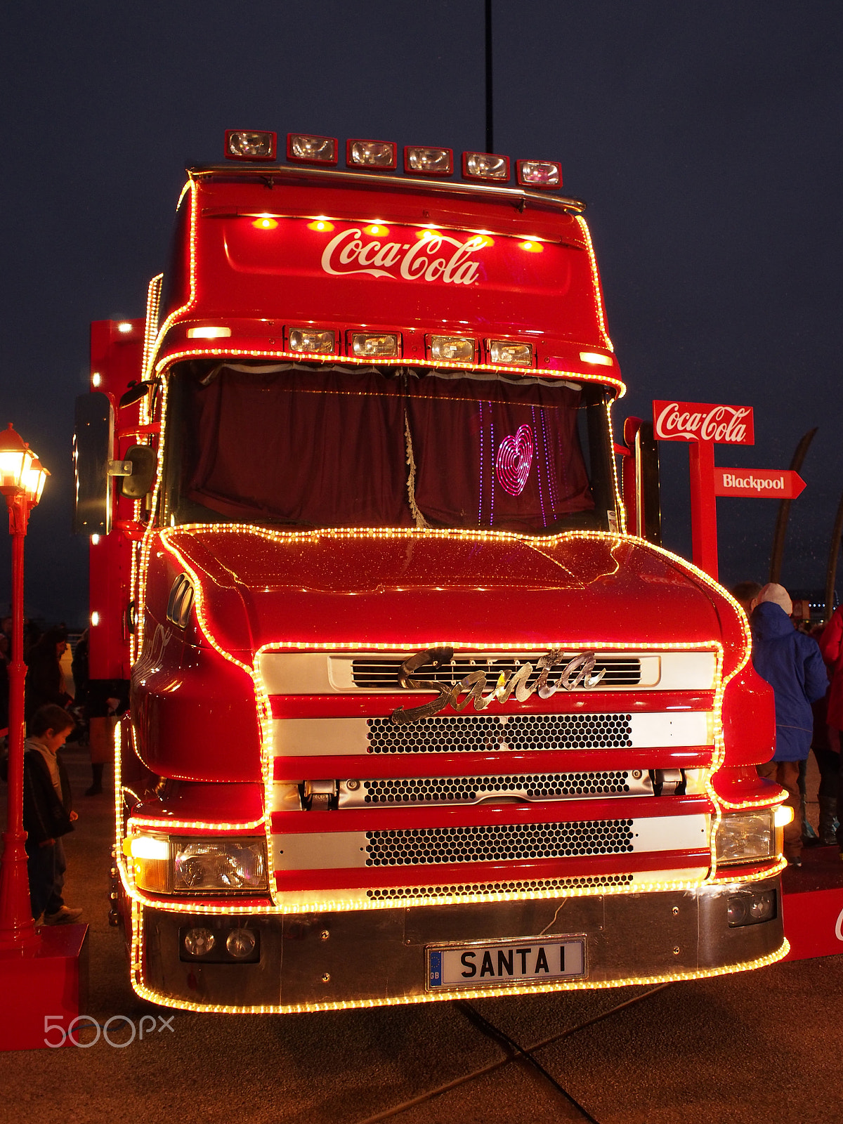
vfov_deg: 54.0
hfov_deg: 41.8
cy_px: 562
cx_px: 422
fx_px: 1104
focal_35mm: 34
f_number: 3.5
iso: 1000
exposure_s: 1/30
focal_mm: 17
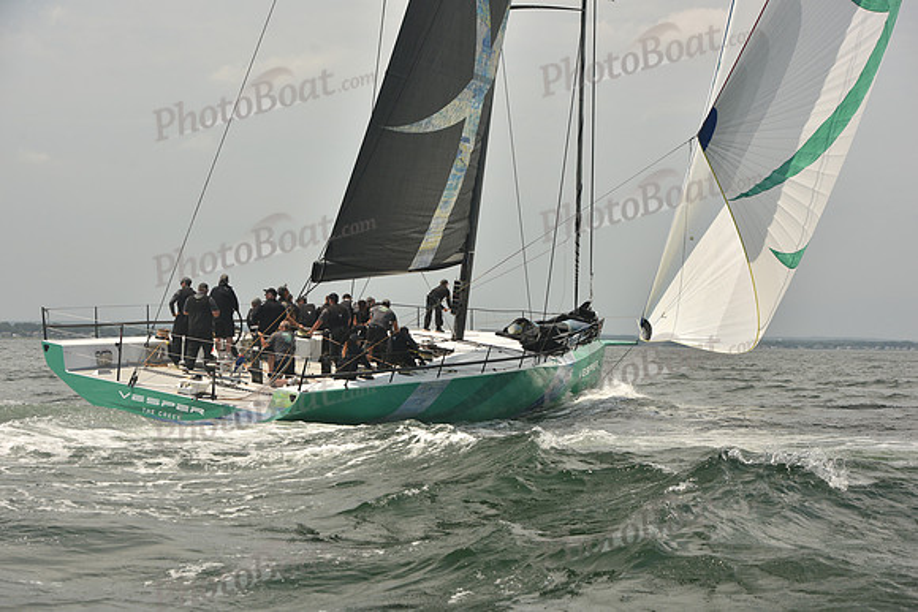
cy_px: 306
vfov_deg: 19.5
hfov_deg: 28.8
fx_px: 1785
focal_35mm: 70
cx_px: 459
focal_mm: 70
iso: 250
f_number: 6.3
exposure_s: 1/640
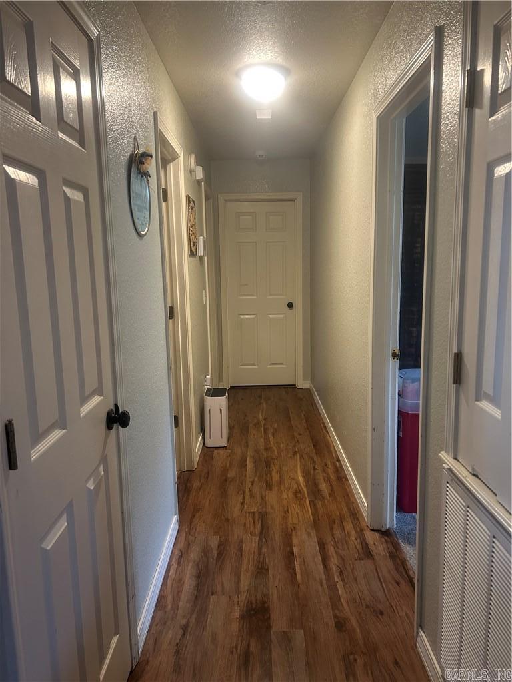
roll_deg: -1.2
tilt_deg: -8.8
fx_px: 513
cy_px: 341
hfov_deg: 53.1
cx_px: 256
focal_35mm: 26
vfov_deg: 67.3
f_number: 1.5
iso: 200
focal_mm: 5.7
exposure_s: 1/60
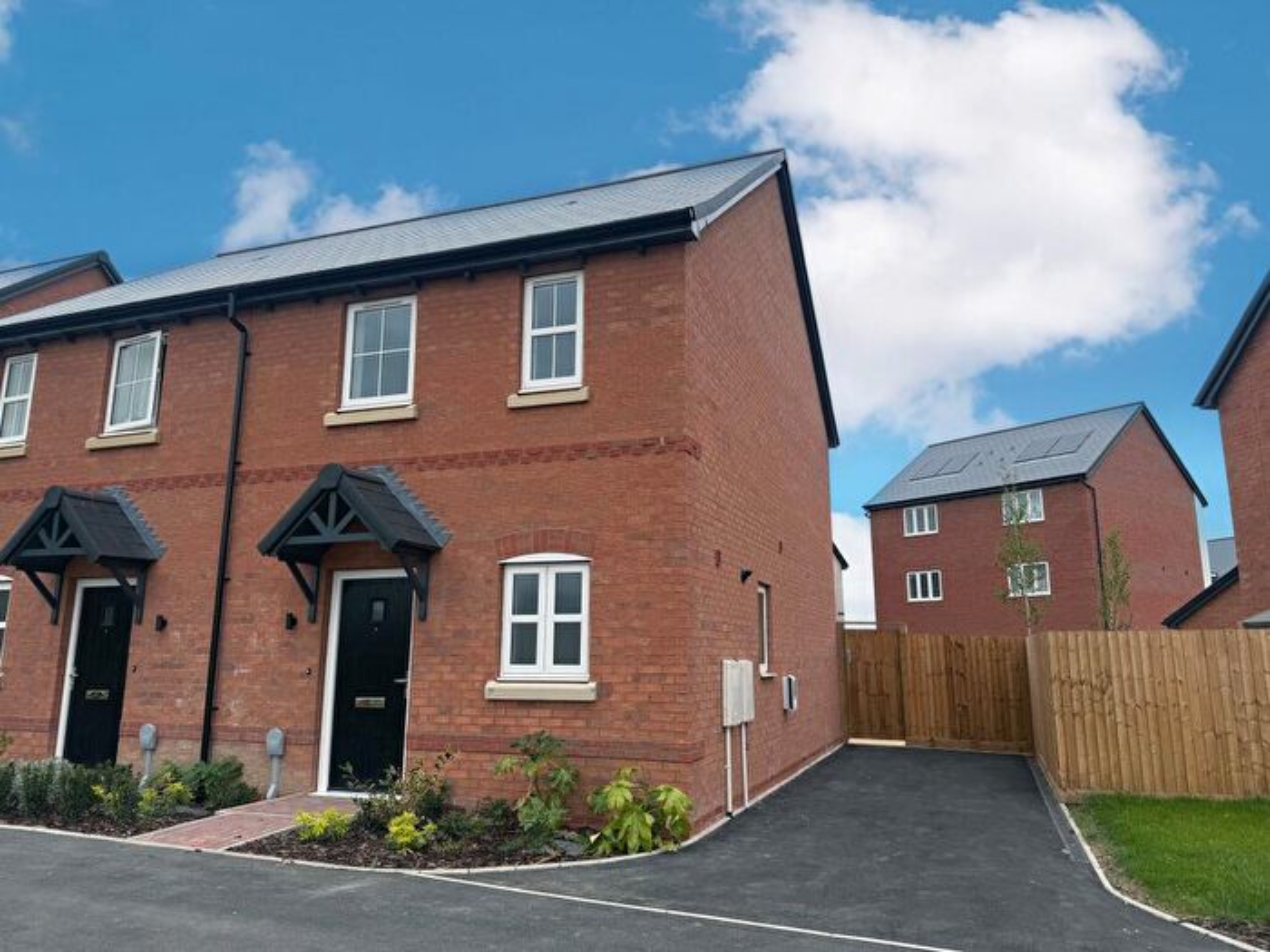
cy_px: 476
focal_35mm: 24
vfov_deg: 56.8
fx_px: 881
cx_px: 635
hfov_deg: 71.6
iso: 80
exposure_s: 1/3584
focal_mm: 6.76
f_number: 1.78
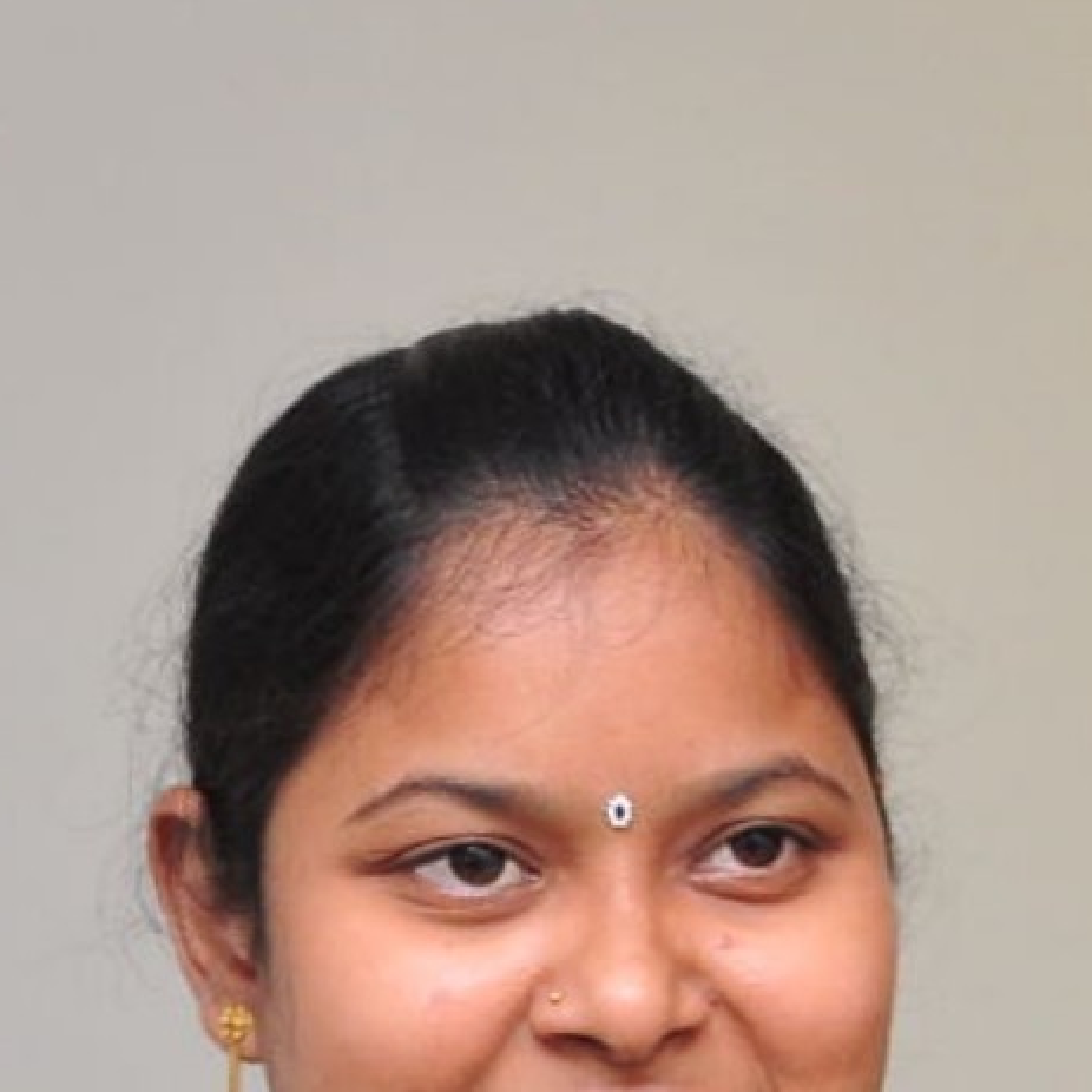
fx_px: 7531
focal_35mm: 211
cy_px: 1238
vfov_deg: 8.2
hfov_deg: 7.9
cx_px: 2146
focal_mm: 34
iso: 640
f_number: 5
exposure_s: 1/125
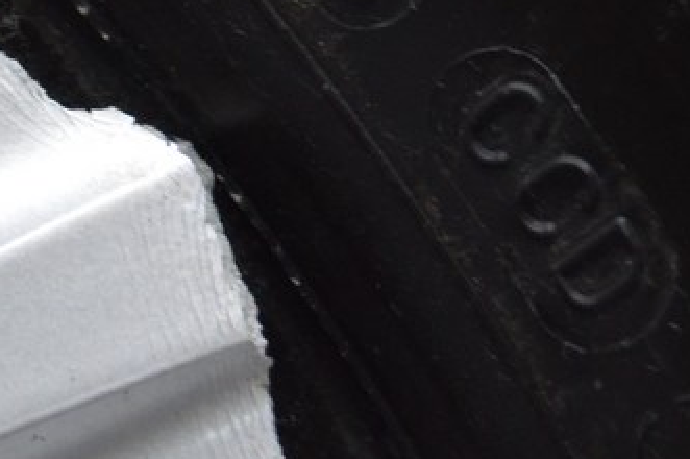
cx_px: 415
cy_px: -214
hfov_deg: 8.1
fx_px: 4893
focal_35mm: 256
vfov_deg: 5.3
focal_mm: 55
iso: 1800
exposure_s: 1/60
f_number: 5.6
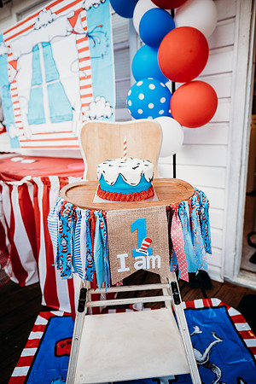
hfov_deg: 53.1
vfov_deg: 73.7
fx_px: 256
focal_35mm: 24
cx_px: 128
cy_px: 192
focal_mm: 24
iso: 320
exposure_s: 1/200
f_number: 2.5
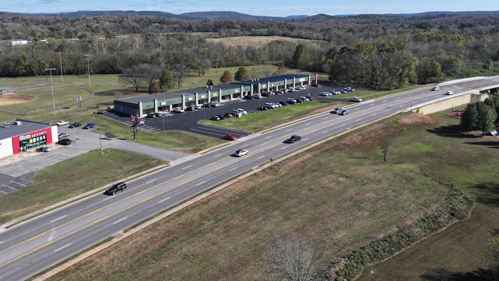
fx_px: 410
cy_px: 100
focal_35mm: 31
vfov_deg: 37.5
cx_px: 228
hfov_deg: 62.5
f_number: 2.8
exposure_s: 1/2000
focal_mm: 12.29
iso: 110
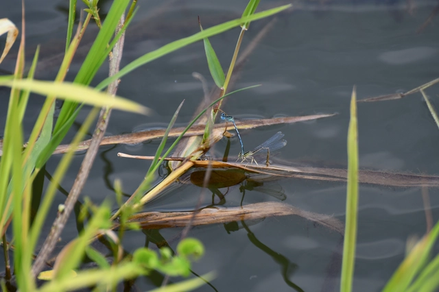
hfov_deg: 6.0
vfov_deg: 4.0
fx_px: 4205
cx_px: 220
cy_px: 146
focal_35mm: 345
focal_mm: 230
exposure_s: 1/500
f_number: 5.6
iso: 200
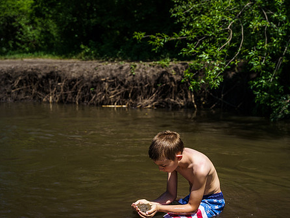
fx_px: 394
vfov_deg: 30.8
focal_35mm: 47
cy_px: 120
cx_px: 177
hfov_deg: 40.2
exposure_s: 1/4000
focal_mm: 36.7
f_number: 2.8
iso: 200
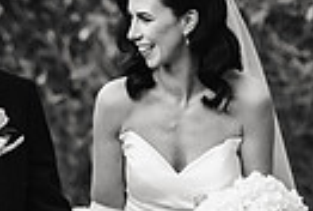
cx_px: 221
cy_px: 362
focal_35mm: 366
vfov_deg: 3.8
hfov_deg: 5.6
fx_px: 3189
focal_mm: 75
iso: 640
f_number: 2.8
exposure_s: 1/320
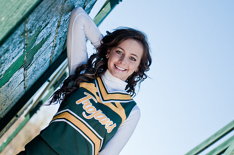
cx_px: 117
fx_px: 682
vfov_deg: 13.0
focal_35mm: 105
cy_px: 78
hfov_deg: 19.5
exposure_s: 1/800
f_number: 2.8
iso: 200
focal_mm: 70
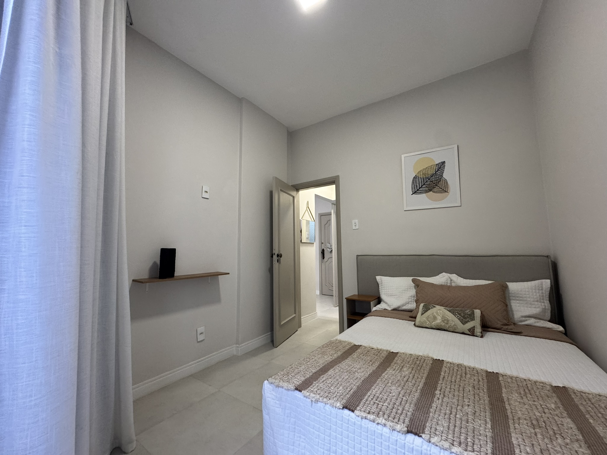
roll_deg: -0.2
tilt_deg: +6.2
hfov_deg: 102.1
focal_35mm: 14
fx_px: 245
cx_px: 304
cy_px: 228
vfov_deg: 85.7
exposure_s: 1/60
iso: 200
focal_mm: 2.22
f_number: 2.2
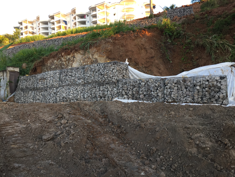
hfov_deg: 61.7
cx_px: 118
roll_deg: +1.3
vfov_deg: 48.2
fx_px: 197
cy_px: 88
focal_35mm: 29
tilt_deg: +1.1
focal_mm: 4.15
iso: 40
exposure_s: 1/100
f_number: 2.2
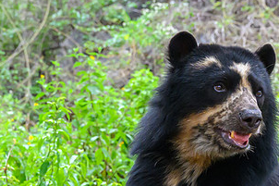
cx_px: 117
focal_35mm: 132
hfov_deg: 15.5
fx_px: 1022
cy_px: 203
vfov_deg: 10.3
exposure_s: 1/800
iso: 7200
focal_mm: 45
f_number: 5.6
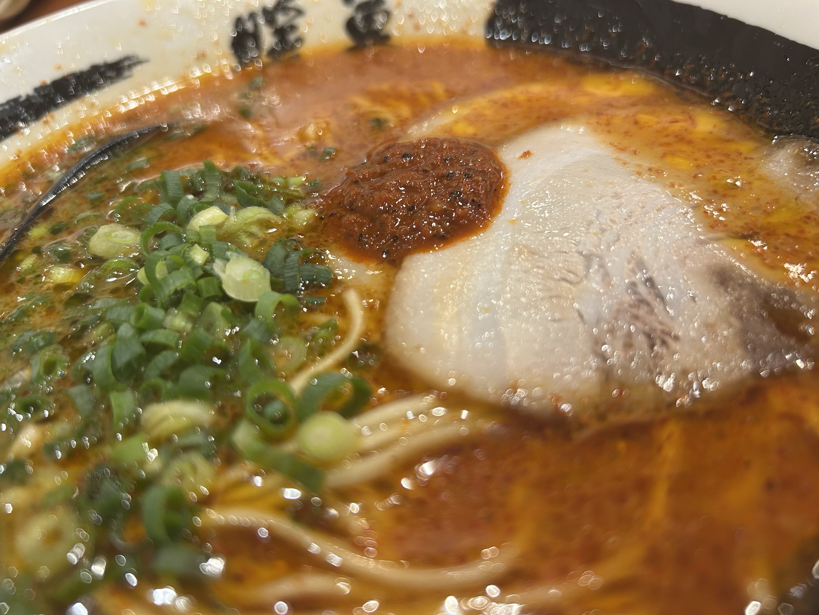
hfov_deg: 67.3
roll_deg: +8.1
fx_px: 615
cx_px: 410
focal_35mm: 26
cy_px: 308
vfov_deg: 53.1
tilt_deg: -41.8
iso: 100
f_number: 1.5
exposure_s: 1/60
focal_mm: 5.7
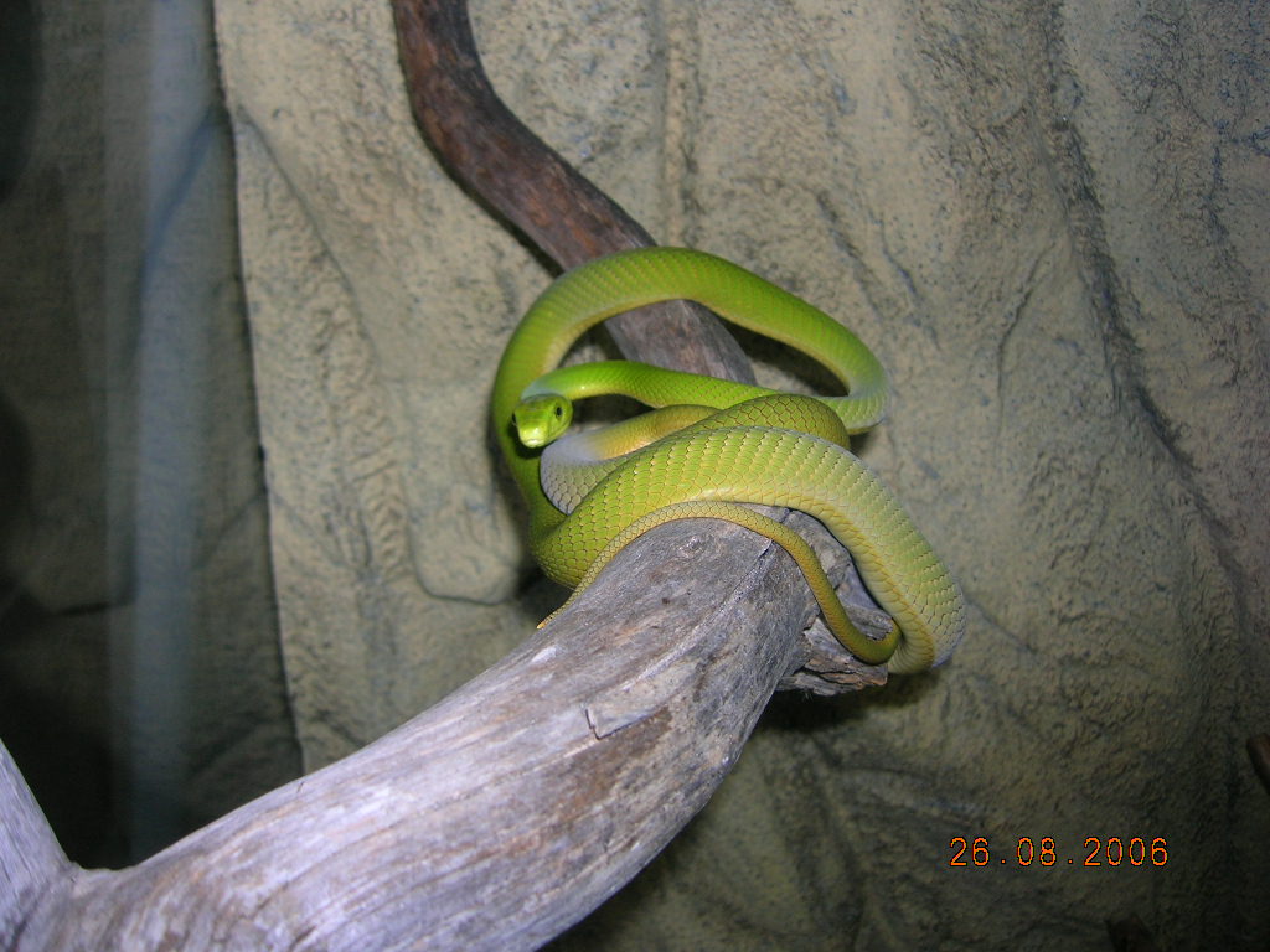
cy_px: 476
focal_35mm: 34
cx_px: 635
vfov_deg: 41.8
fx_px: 1247
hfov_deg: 54.0
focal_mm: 5.7
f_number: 2.9
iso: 50
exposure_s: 1/60.1
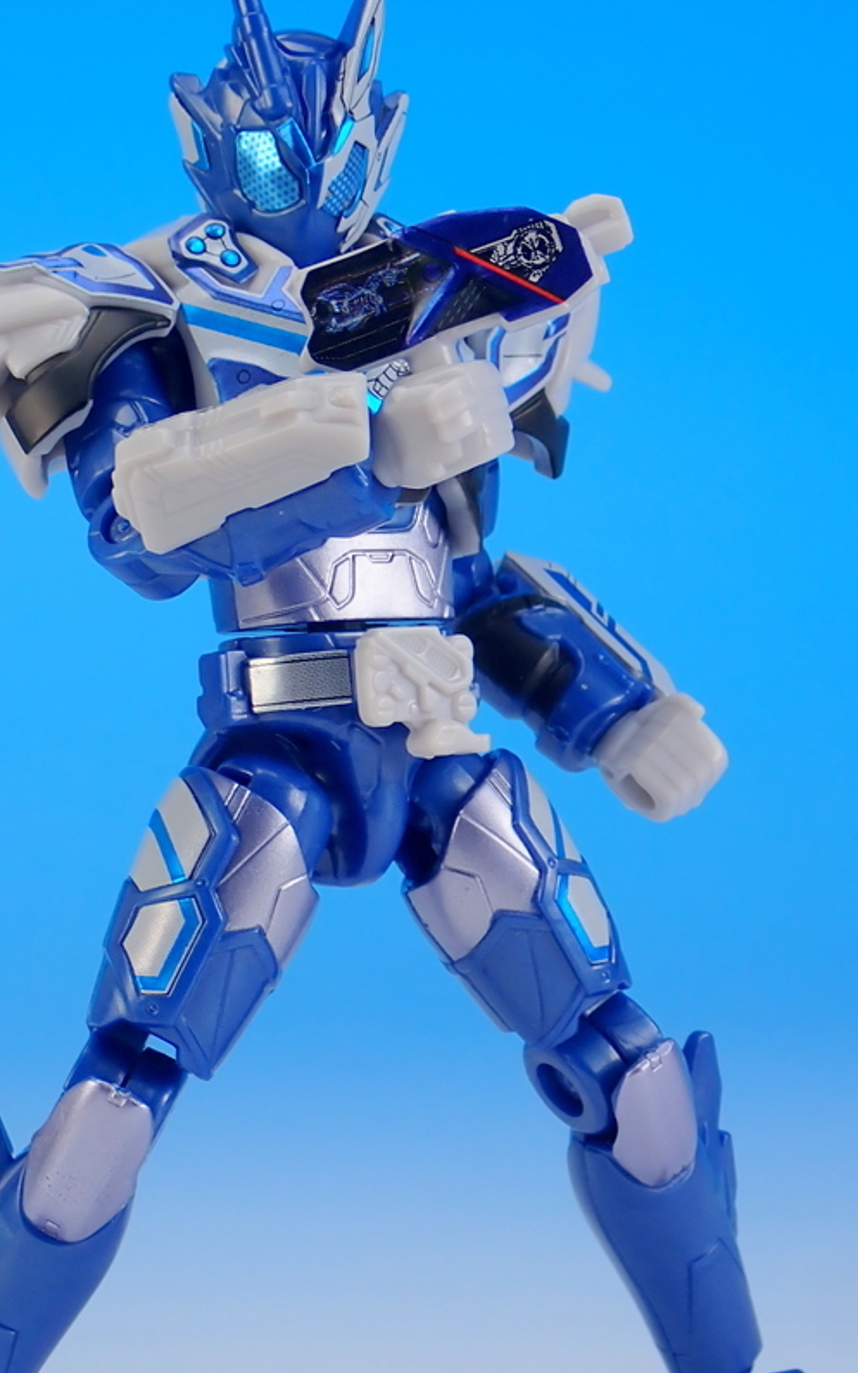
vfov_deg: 18.6
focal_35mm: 112
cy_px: 781
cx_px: 350
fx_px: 4190
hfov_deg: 11.7
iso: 100
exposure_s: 1/1.3
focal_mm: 14.62
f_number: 16
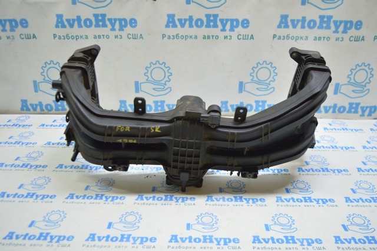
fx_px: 345
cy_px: 126
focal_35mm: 33
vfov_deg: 39.9
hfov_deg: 57.3
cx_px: 188
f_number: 3.8
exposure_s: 1/40
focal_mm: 22
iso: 400
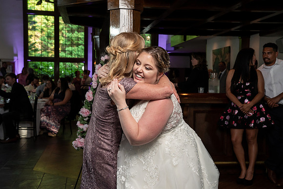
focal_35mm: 49
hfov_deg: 40.1
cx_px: 144
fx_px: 388
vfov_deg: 27.4
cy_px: 94
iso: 2000
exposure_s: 1/200
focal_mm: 48
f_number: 5.6
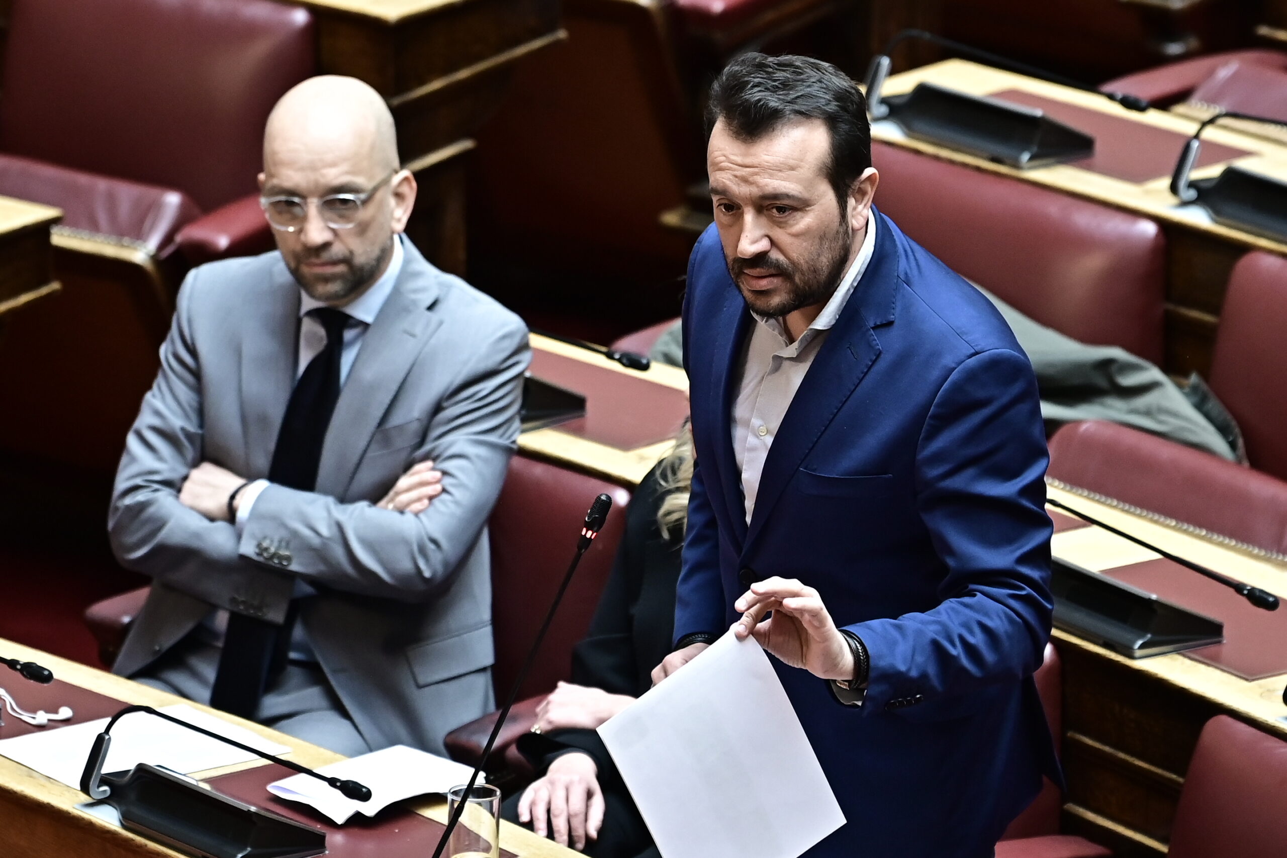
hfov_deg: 6.9
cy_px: 429
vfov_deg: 4.6
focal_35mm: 300
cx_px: 644
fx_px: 10725
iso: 1600
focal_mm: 200
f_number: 3.2
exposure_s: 1/400
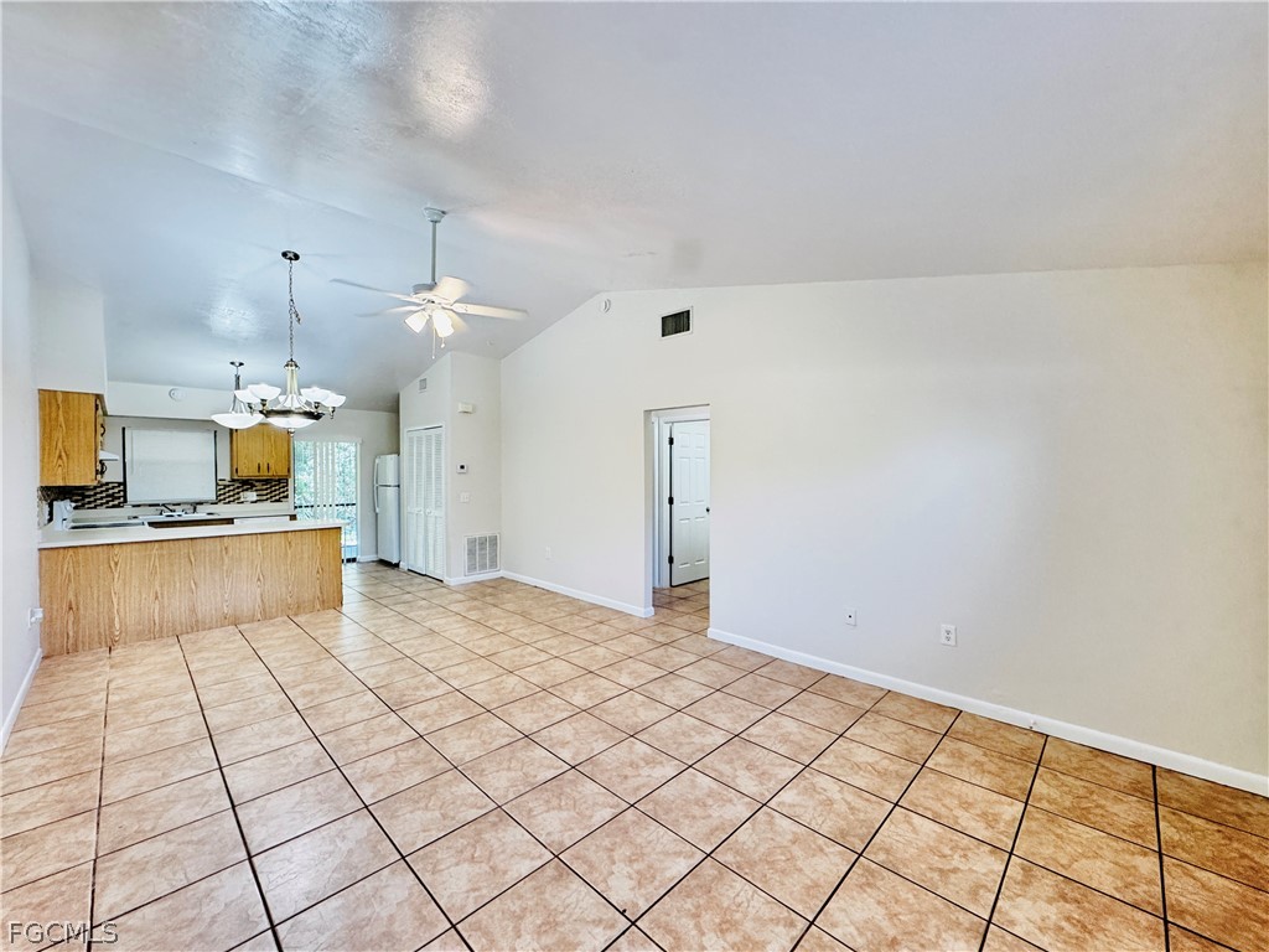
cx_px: 634
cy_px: 476
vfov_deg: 85.7
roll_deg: -0.1
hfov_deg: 102.1
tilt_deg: -2.5
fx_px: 513
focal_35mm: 14
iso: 320
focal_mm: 2.22
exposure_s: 1/120
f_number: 2.2
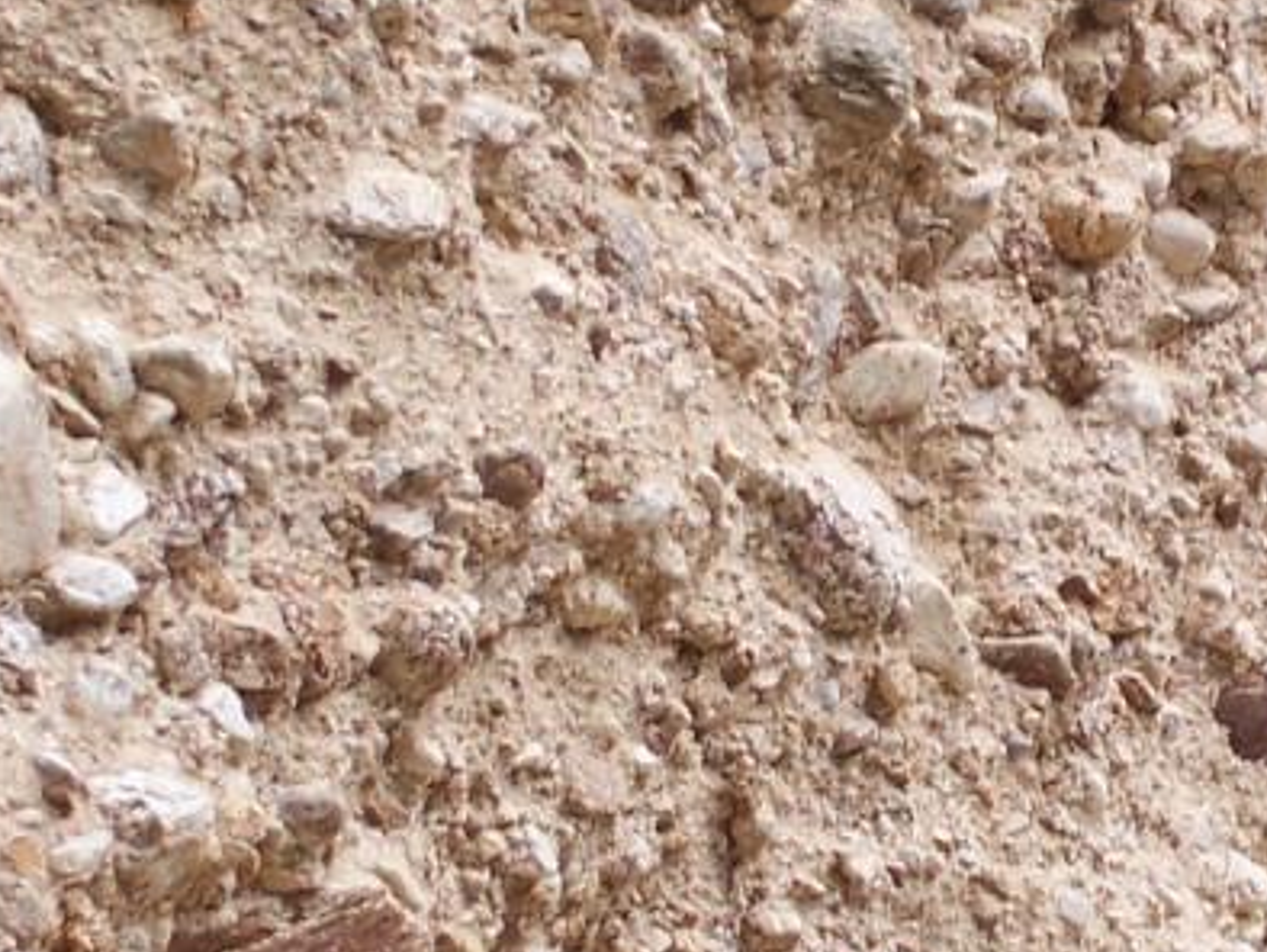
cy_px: 527
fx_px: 9705
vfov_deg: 5.6
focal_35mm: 265
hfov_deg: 7.4
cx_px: 1560
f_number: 4.6
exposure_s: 1/180
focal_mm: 16.8
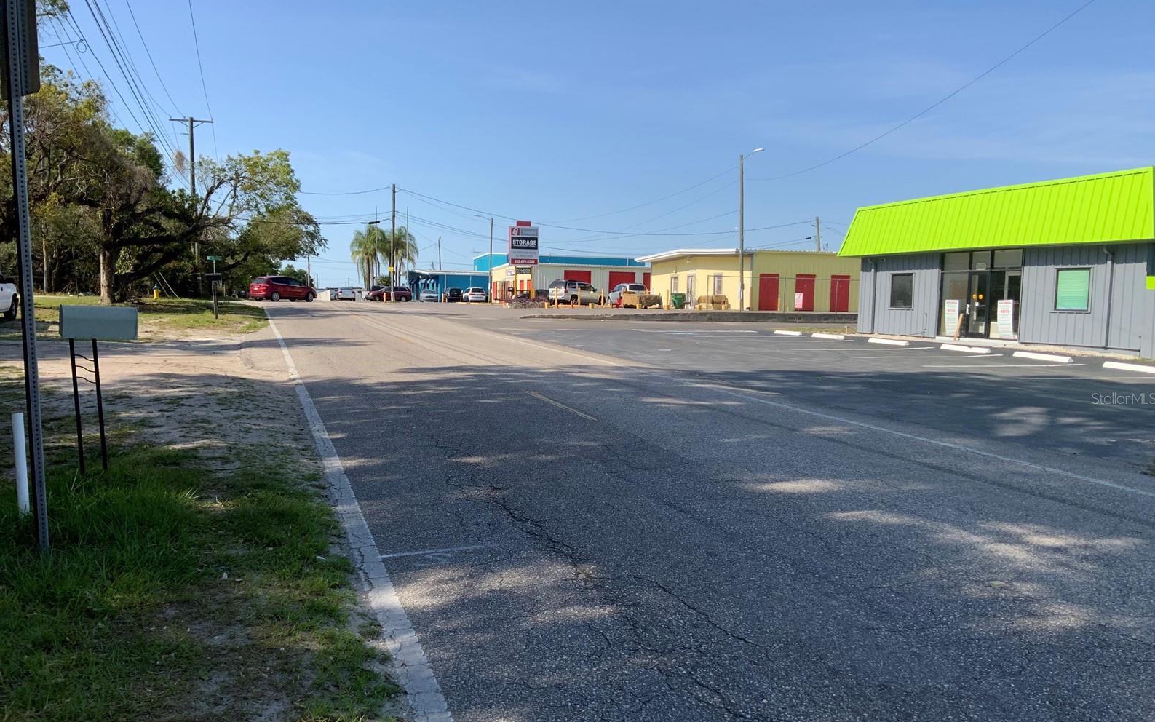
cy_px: 398
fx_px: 976
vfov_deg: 40.6
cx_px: 578
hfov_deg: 61.2
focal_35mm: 31
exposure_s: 1/1451
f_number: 1.8
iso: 16
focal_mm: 3
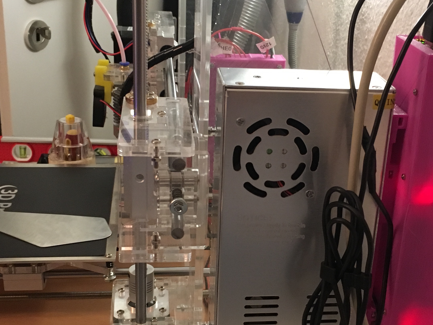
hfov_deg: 35.4
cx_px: 263
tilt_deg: -21.8
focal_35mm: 54
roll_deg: -4.8
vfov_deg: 27.0
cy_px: 190
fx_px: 676
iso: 200
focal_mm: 4.15
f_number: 2.2
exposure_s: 1/17
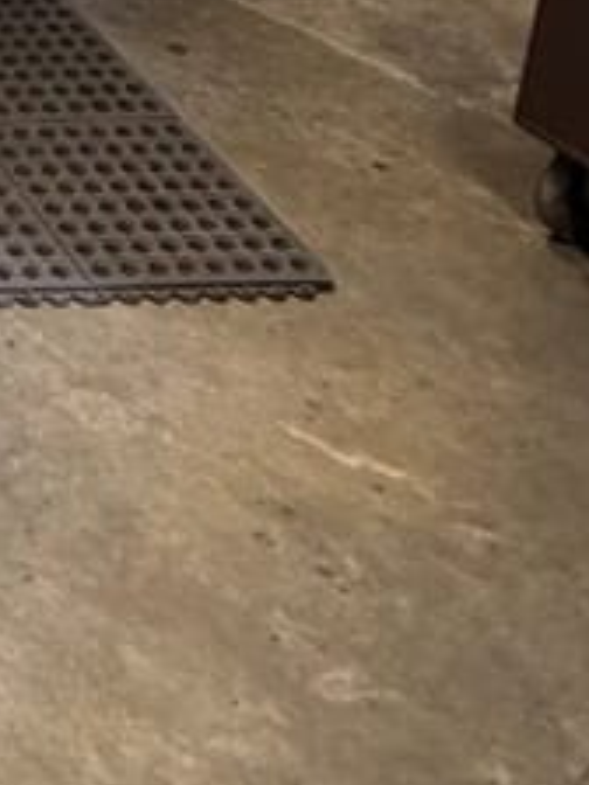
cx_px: -912
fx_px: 1815
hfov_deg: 12.9
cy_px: -645
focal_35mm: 80
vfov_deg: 18.7
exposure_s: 1/60
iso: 250
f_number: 2.2
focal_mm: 2.2
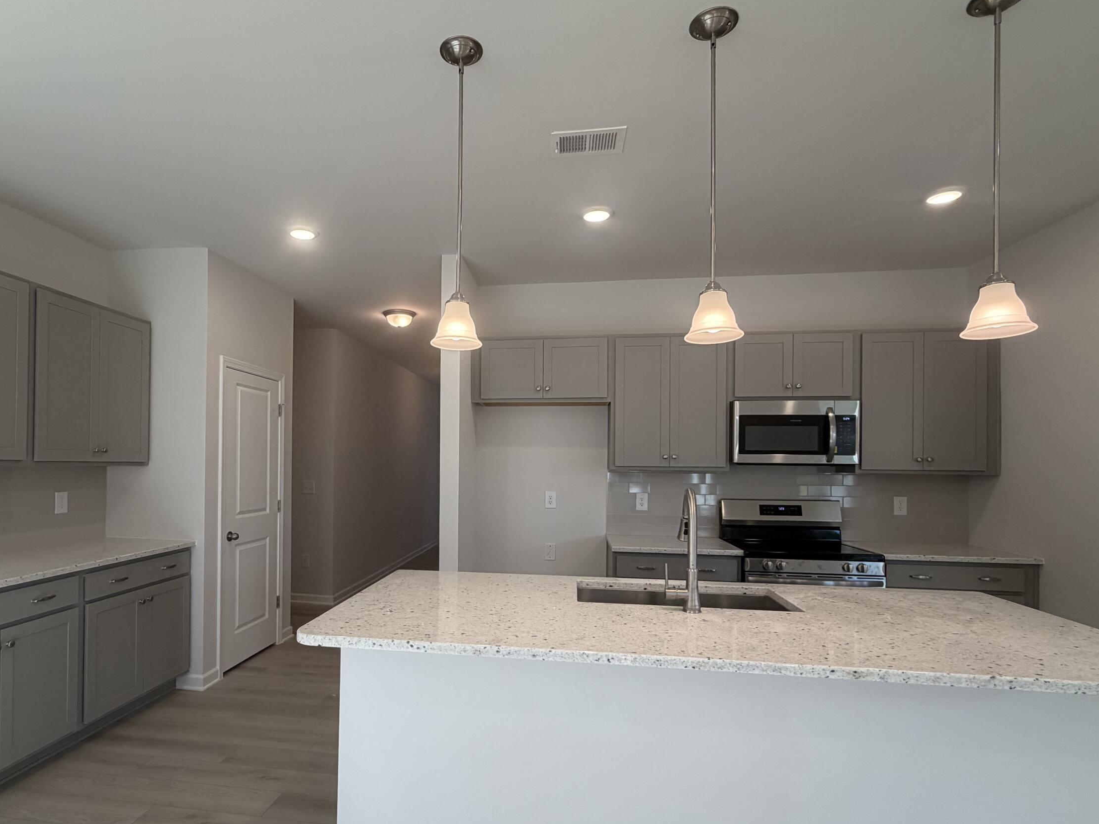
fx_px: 603
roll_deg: -0.9
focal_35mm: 19
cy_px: 458
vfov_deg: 68.5
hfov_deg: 84.3
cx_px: 482
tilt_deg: +1.7
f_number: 2.2
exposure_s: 1/120
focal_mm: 2.22
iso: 100
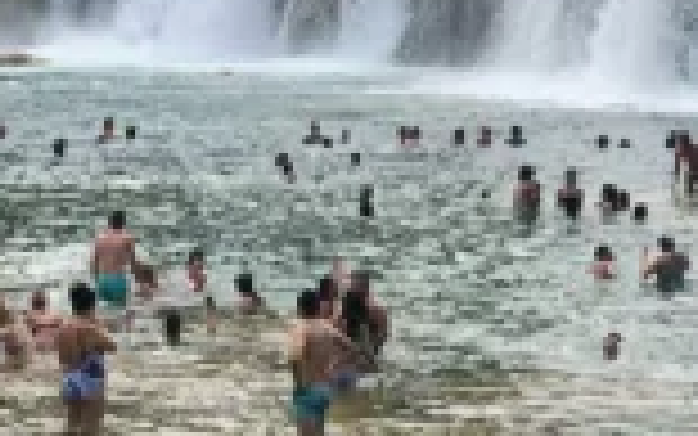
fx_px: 2797
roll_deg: -1.1
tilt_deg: -5.3
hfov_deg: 14.2
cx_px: 495
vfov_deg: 8.9
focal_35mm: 147
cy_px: 220
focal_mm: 3.99
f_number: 1.8
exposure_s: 1/2283
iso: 20
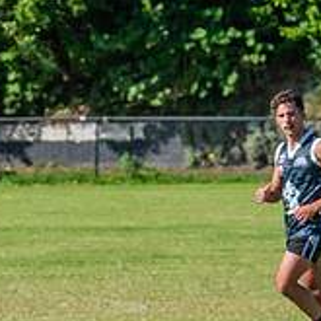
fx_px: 8918
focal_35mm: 850
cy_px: 231
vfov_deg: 2.1
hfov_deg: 2.1
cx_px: 529
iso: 1600
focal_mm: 240
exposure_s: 1/1600
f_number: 13
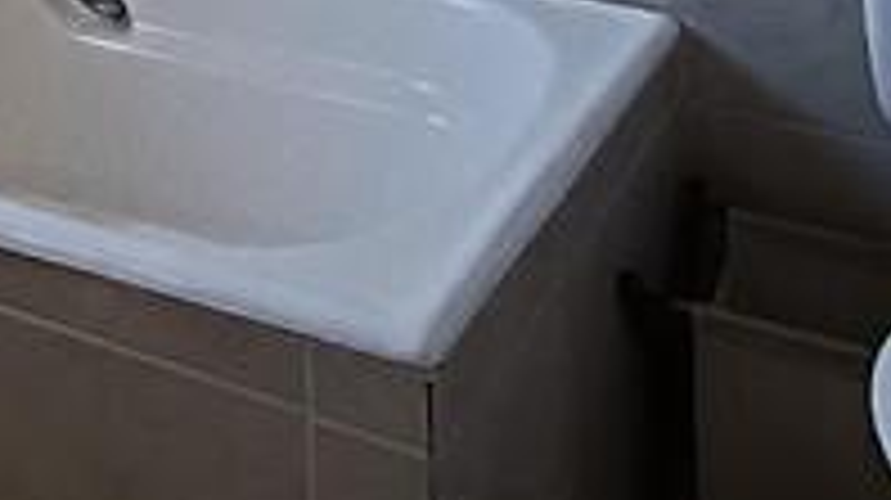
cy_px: -532
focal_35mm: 75
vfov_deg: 13.5
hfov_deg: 26.9
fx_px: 1770
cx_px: 32
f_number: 2.2
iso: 304
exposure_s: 1/50
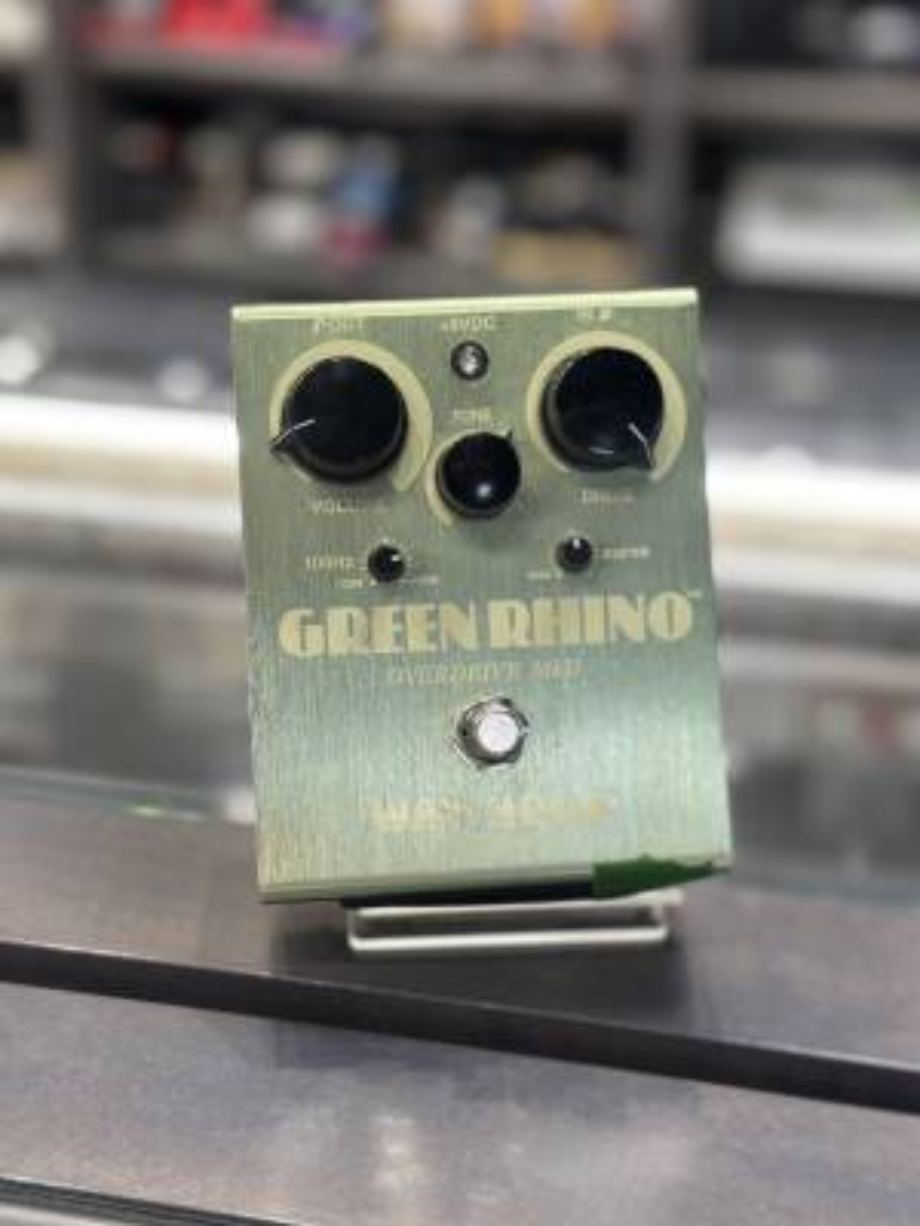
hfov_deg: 30.3
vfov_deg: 39.7
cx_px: 460
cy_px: 613
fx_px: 1701
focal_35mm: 48
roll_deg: -2.5
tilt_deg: -28.9
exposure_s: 1/120
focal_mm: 6.86
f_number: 1.78
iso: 80
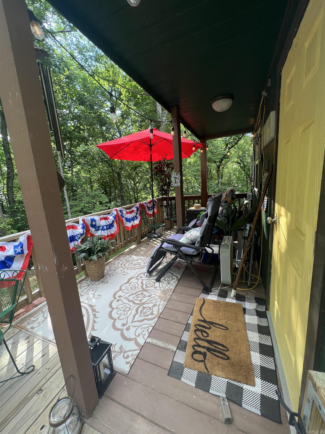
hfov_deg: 89.9
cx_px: 162
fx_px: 163
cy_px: 217
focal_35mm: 13
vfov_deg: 106.2
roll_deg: +4.4
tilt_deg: -10.3
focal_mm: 1.57
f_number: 1.8
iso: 32
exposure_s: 1/127
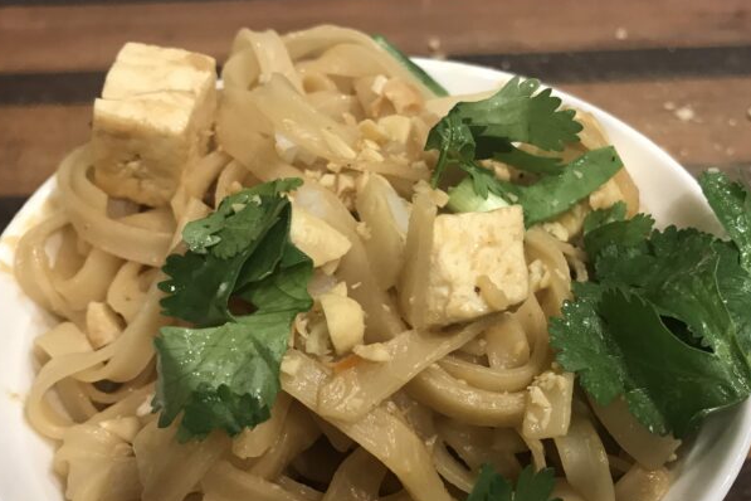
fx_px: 814
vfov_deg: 34.1
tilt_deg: -49.3
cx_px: 448
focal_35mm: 39
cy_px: 307
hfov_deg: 49.3
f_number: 1.8
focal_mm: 3.99
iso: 50
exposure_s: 1/17
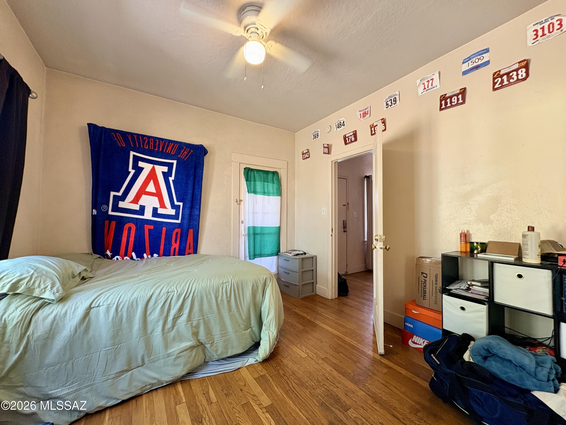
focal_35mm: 14
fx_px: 229
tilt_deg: +1.8
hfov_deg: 102.1
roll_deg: +0.0
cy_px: 212
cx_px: 283
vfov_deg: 85.7
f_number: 2.2
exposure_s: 1/120
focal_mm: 2.22
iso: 200
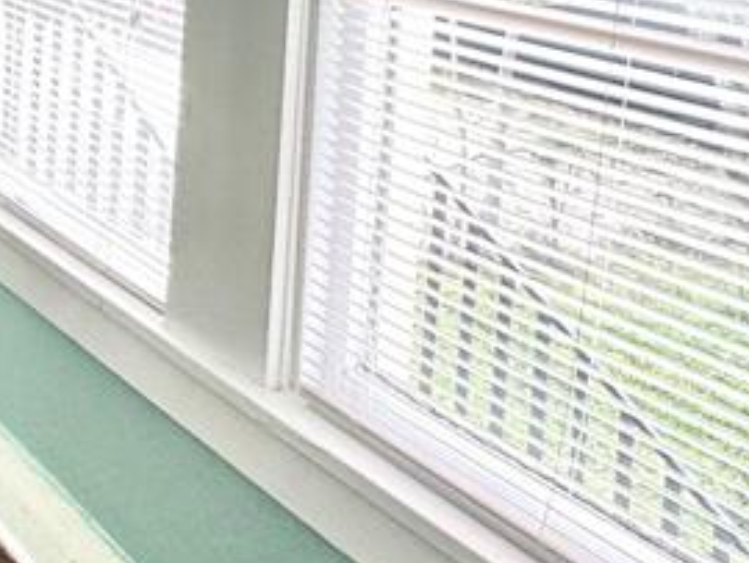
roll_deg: -2.0
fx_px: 1148
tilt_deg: -2.8
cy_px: -202
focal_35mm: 53
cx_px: -452
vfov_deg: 23.7
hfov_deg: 24.8
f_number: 2.2
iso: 100
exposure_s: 1/99
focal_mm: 2.22
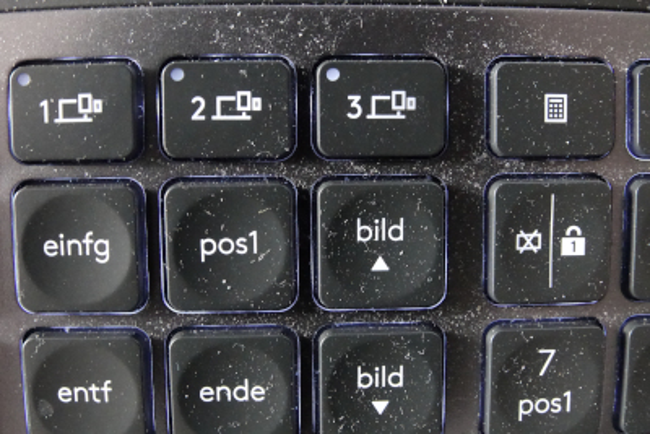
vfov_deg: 31.2
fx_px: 777
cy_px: 217
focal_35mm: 43
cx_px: 325
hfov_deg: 45.4
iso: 6400
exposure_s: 1/20
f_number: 7.1
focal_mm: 15.73
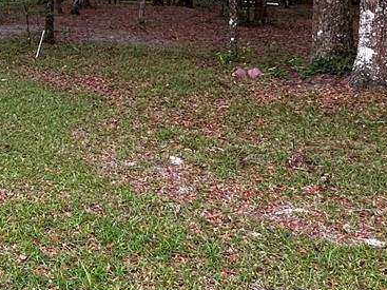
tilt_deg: -1.9
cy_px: -12
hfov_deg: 27.9
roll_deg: -1.4
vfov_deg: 22.9
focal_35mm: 61
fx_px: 682
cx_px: -74
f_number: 2.2
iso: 50
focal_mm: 2.22
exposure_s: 1/99
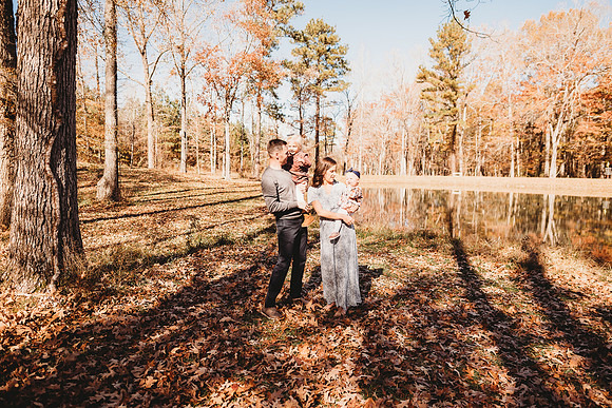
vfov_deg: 53.2
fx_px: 408
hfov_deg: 73.7
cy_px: 204
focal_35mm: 24
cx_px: 306
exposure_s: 1/1600
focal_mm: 24
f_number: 2.8
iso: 100
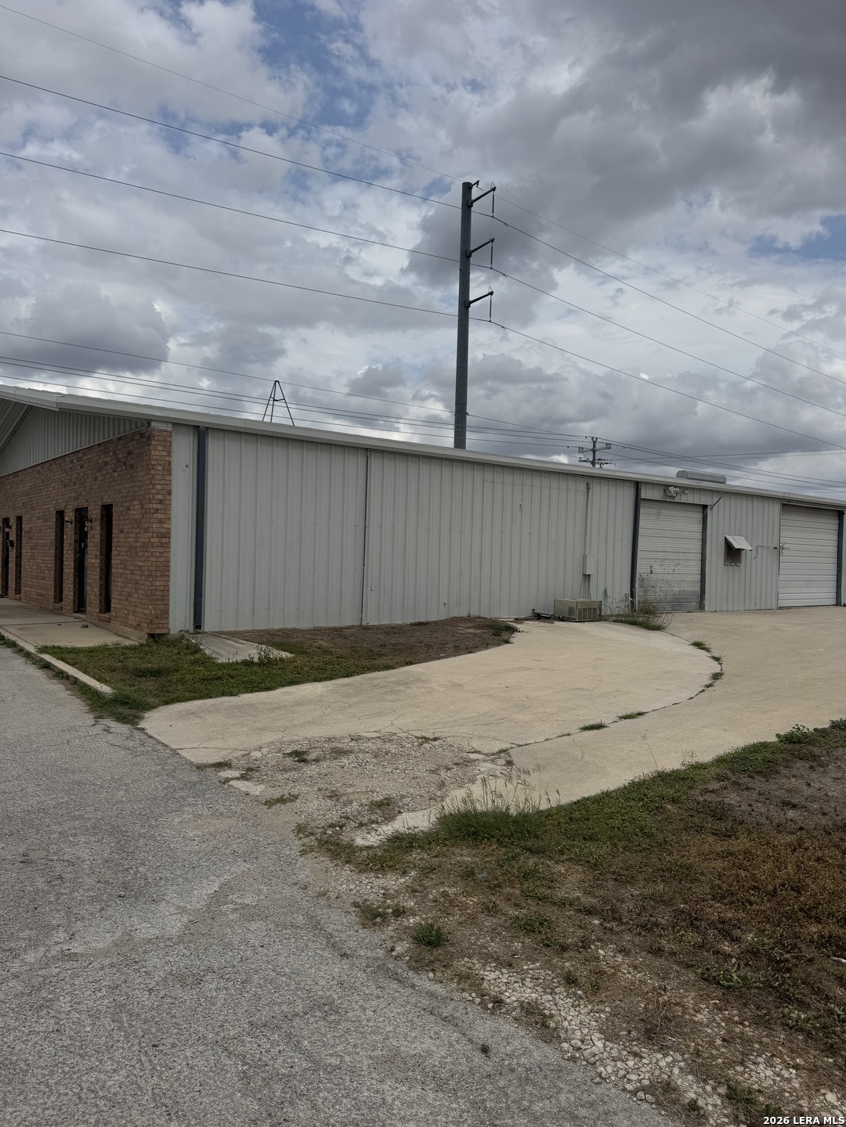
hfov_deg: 56.8
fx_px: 782
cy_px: 564
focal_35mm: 24
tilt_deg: -1.0
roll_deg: -0.6
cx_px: 423
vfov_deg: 71.6
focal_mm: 6.76
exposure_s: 1/10417
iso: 80
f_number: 1.78
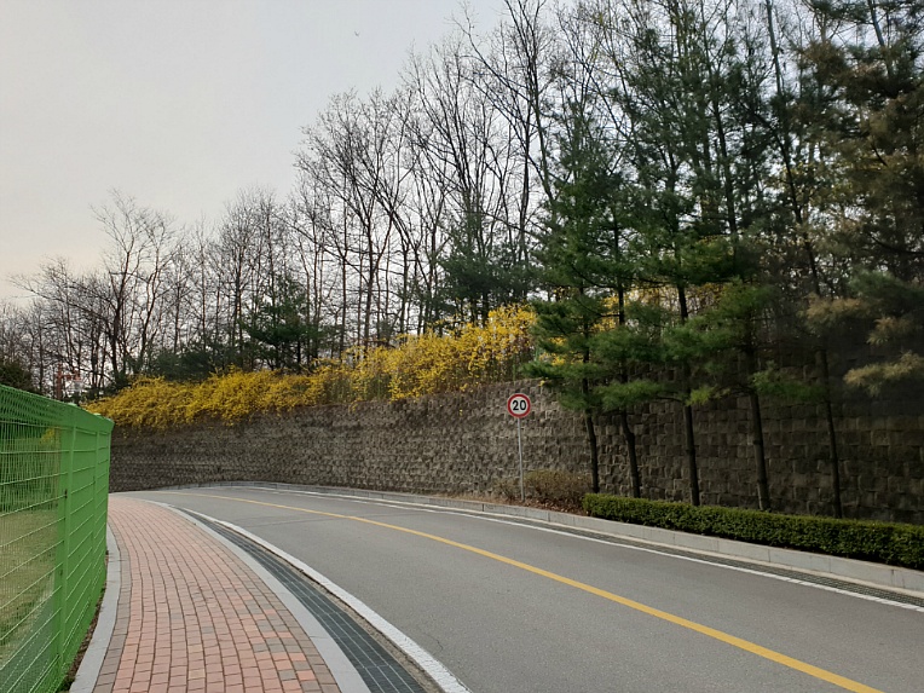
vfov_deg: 53.1
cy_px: 346
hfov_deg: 67.3
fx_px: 694
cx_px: 462
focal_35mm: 26
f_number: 2.4
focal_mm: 4.3
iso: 50
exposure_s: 1/1259
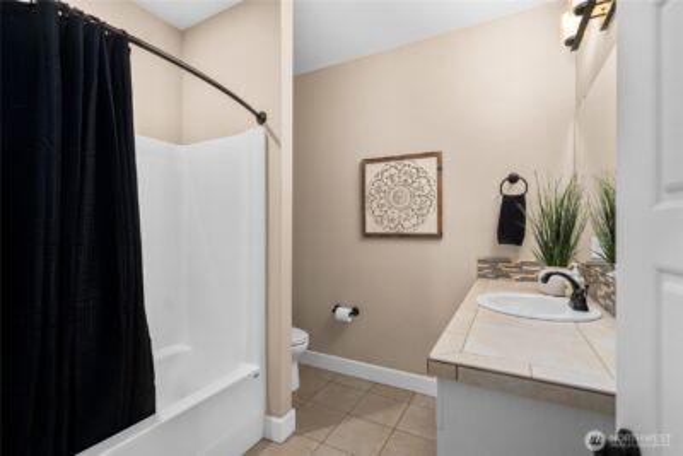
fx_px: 285
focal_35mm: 15
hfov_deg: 100.4
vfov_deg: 77.4
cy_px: 228
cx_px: 342
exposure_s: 1/30
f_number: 4.5
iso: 1000
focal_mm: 15
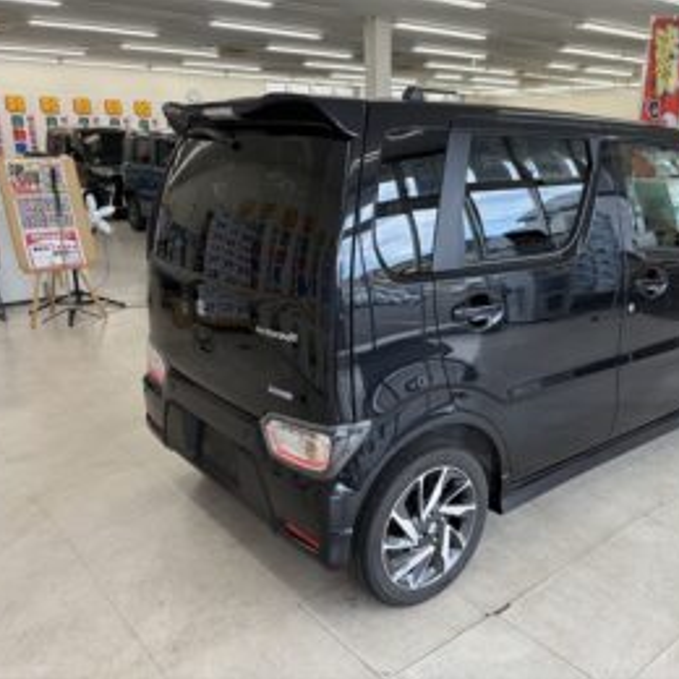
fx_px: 688
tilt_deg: -15.5
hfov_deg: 52.0
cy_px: 338
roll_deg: -0.2
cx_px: 420
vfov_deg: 52.5
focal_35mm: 31
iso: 64
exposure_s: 1/156
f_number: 1.6
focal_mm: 5.96
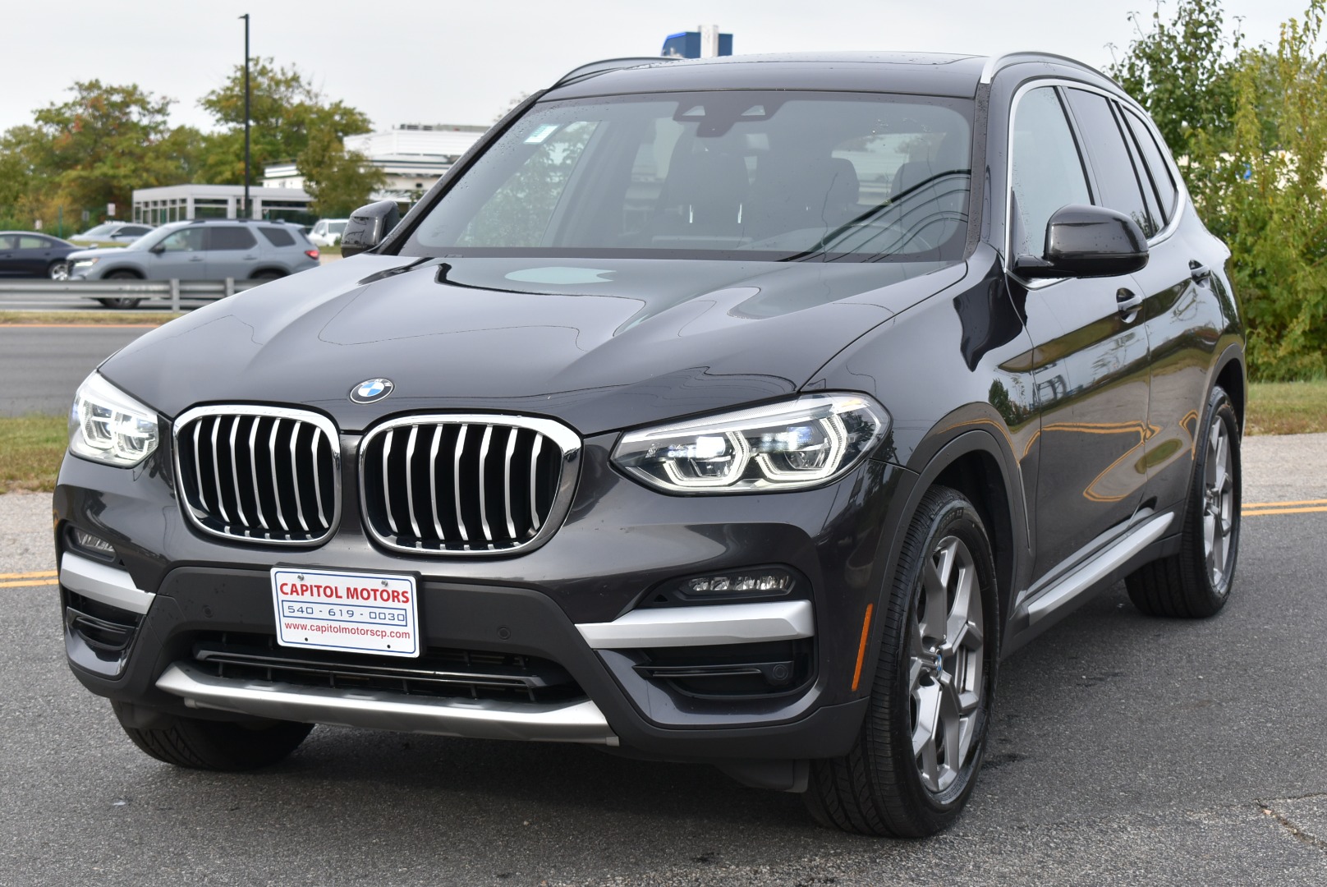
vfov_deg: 19.8
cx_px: 664
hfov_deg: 29.2
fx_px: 2545
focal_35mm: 69
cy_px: 444
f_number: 8
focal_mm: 46
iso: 360
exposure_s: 1/250
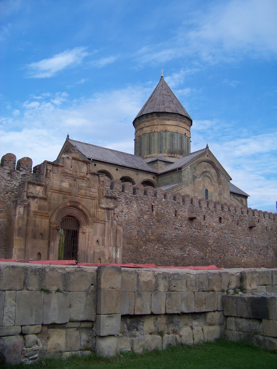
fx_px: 384
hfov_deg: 39.7
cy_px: 184
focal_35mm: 36
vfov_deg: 51.4
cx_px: 138
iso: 64
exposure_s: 1/640
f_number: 2.8
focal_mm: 5.85
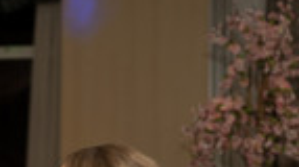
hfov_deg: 7.3
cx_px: 15
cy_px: 216
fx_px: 2328
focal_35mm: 294
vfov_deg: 4.1
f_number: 2.8
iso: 250
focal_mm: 100
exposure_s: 1/125
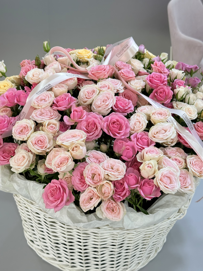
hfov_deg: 30.3
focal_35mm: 48
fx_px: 375
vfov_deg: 39.7
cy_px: 136
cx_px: 102
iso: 50
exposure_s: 1/121
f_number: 1.78
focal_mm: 6.76
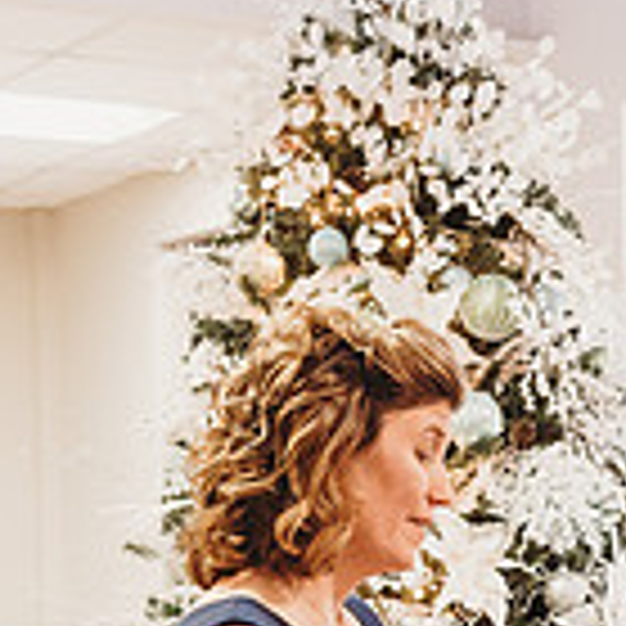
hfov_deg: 14.1
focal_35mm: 121
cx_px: 712
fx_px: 2476
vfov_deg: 14.2
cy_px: 588
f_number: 4
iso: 5000
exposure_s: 1/125
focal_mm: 34
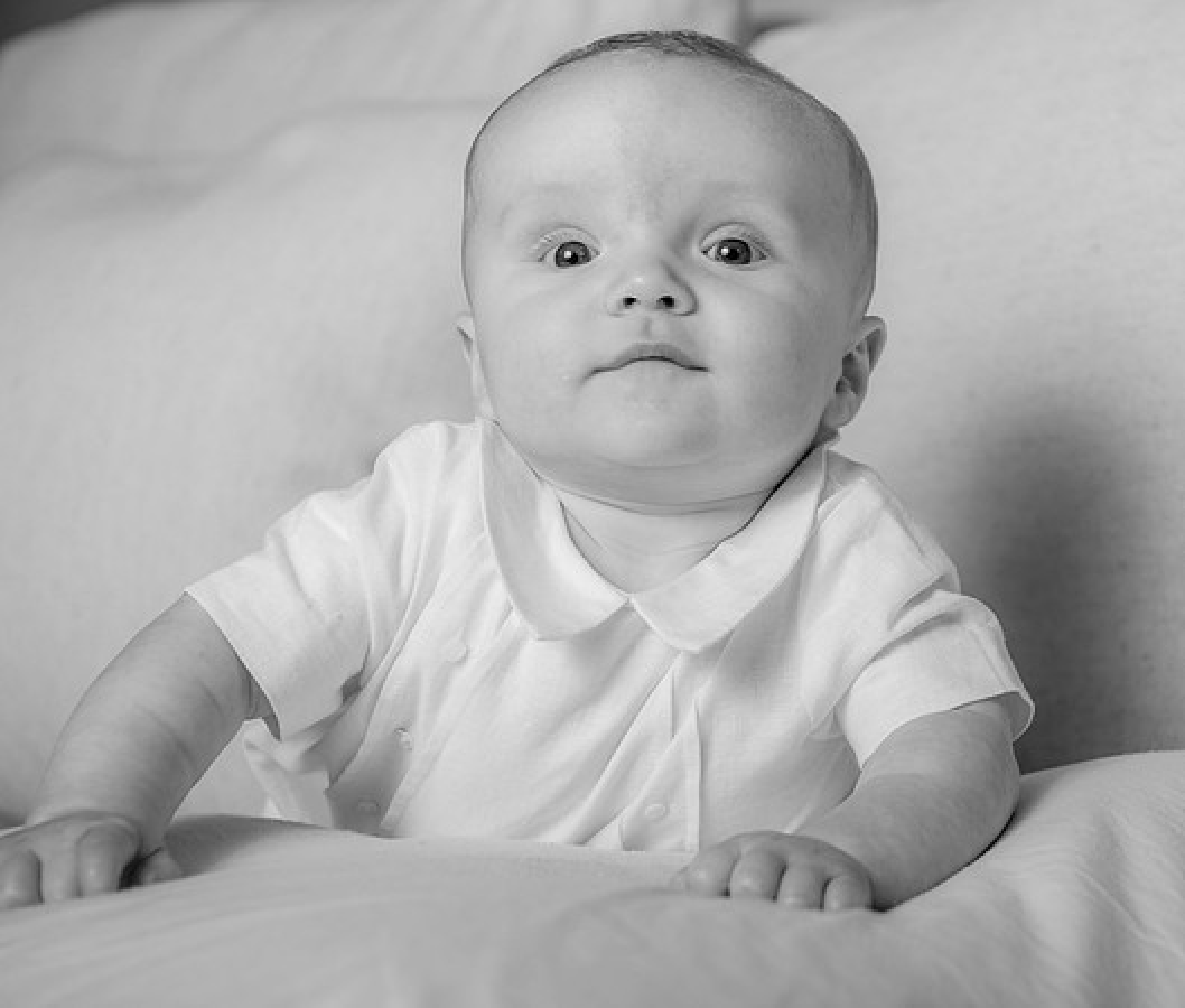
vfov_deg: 21.1
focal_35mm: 75
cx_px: 806
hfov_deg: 24.6
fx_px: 2703
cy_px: 540
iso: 200
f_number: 5
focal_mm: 60
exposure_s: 1/200
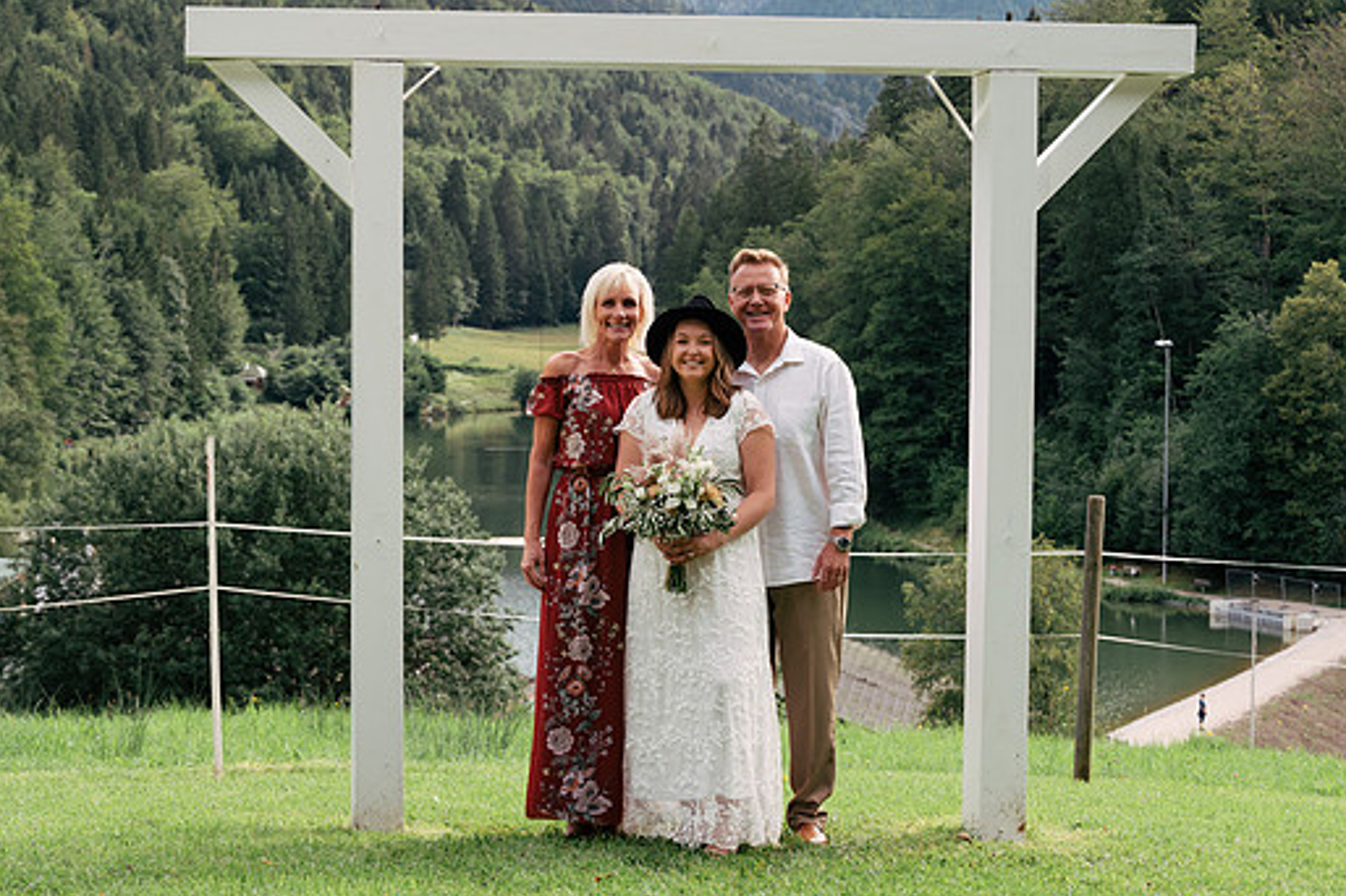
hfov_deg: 25.7
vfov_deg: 17.3
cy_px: 438
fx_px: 2952
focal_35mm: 79
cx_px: 642
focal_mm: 70
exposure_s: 1/250
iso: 500
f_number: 8
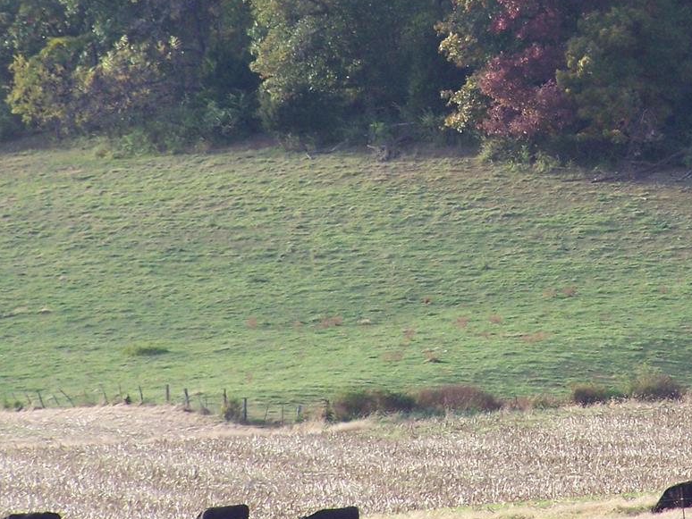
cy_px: 100
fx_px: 11078
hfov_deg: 3.6
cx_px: 629
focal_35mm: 554
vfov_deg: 2.7
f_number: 3.3
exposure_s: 1/250
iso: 80
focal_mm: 44.4
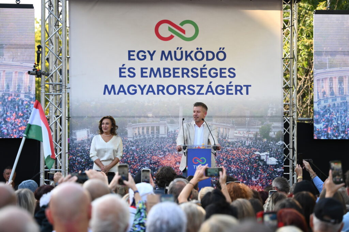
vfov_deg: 14.5
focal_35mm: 94
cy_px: 116
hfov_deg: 21.7
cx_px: 174
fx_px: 911
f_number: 2.8
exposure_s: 1/1000
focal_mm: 94
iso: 500
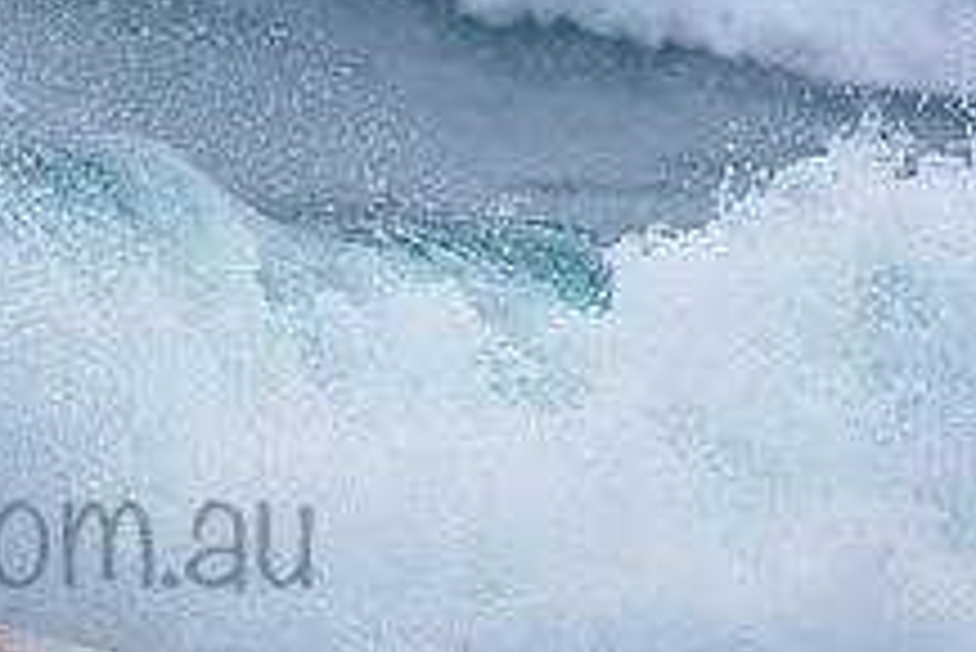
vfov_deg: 0.8
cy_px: 299
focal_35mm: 1640
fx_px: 44490
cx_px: -422
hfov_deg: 1.3
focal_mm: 500
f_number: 5.6
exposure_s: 1/2000
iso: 450
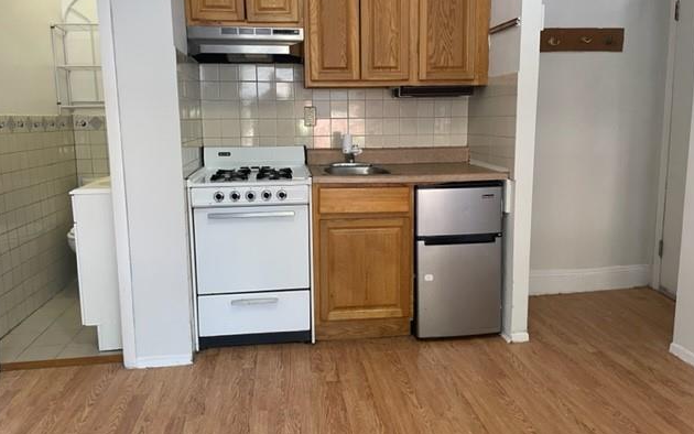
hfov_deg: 66.5
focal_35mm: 28
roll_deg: +1.1
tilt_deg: -8.4
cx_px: 347
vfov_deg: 44.5
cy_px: 194
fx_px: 530
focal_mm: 4.2
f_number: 1.6
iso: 200
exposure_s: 1/60
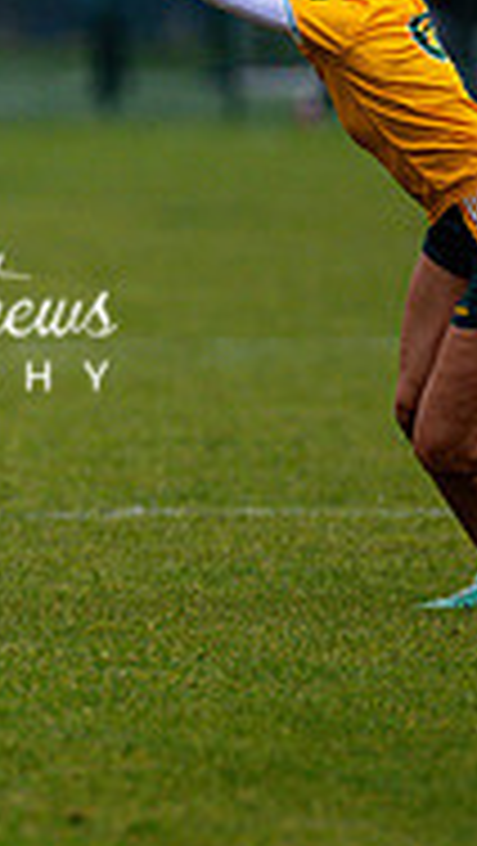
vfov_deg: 2.2
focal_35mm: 969
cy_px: 236
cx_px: -189
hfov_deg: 1.3
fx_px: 21749
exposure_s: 1/1000
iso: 2500
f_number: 2.8
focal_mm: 300
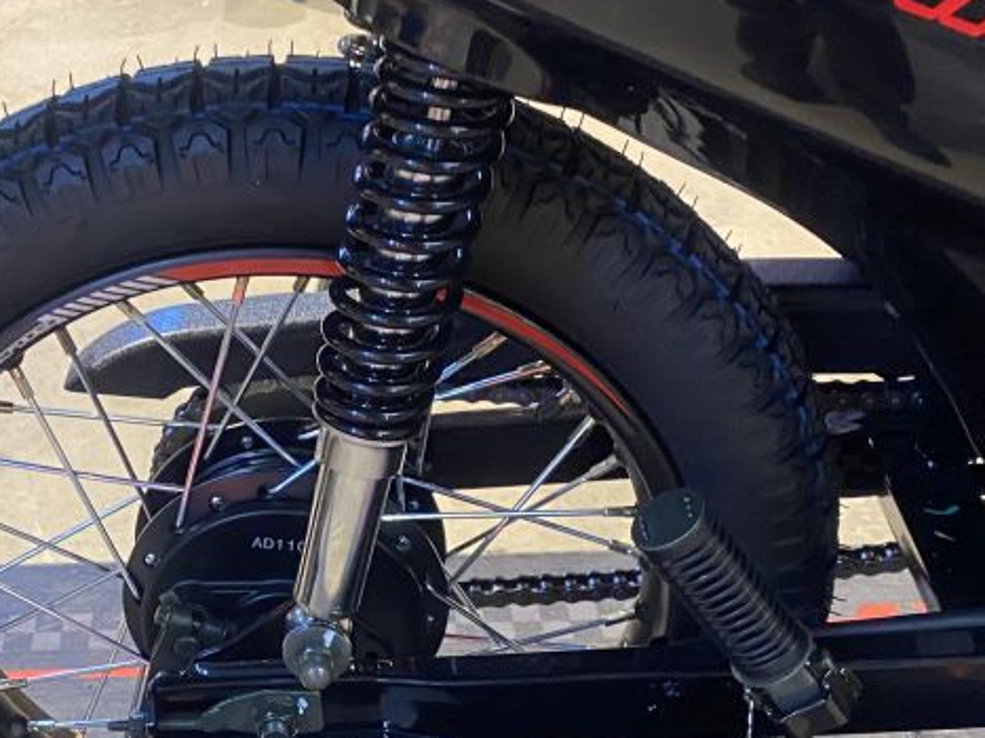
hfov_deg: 32.3
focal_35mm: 59
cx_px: 297
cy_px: 511
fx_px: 1678
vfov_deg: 24.6
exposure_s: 1/50
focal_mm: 4.25
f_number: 1.8
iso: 320
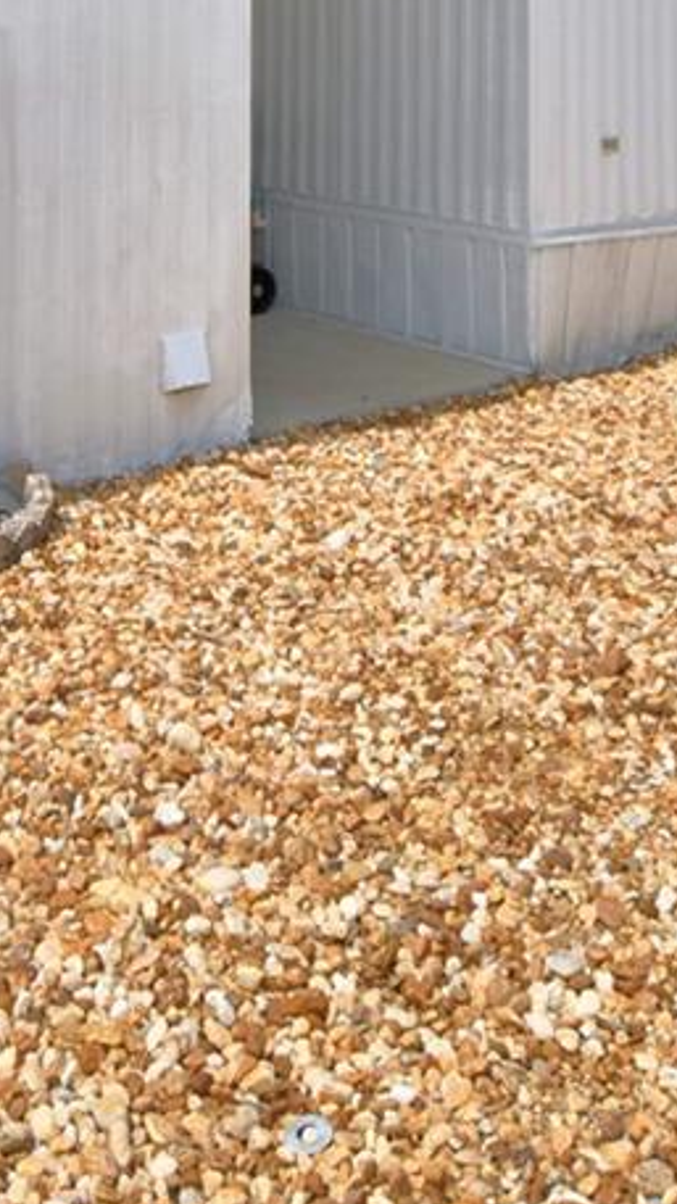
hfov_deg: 21.8
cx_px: 232
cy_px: -140
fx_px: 1756
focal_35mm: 55
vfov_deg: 32.9
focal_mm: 10
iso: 100
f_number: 4.5
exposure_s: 1/2000
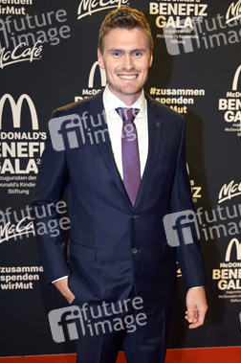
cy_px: 176
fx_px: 382
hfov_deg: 35.0
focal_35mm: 38
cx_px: 125
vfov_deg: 50.7
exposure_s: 1/60
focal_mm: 36
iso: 500
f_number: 6.3
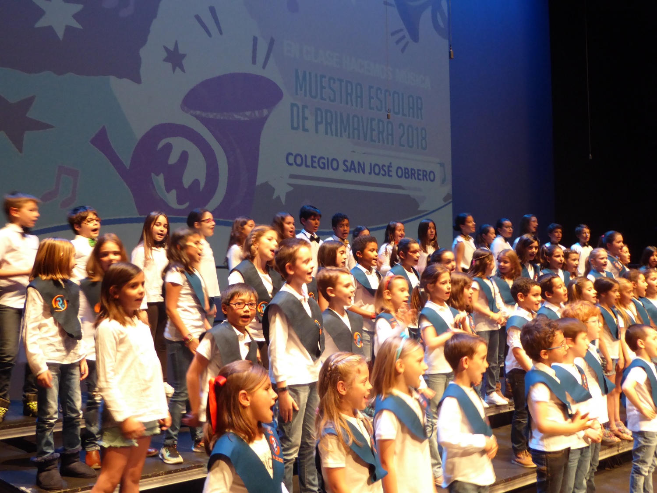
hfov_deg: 46.8
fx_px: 759
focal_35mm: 40
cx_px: 328
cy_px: 246
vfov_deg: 36.0
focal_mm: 7.2
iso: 400
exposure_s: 1/8
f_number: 3.8
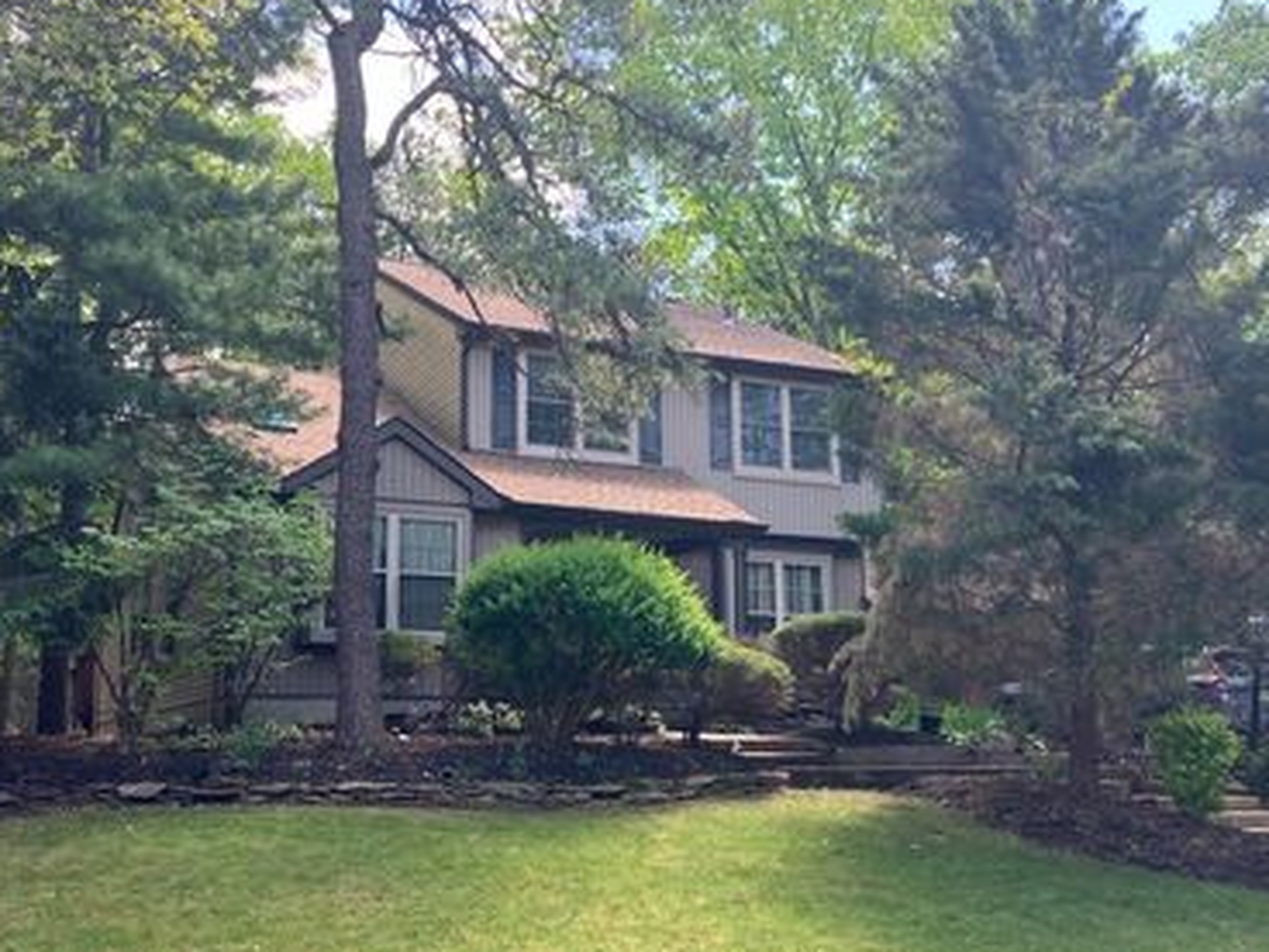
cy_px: 543
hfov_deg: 48.9
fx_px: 1393
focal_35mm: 38
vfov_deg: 37.6
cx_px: 559
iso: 25
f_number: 1.8
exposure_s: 1/185
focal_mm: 3.99
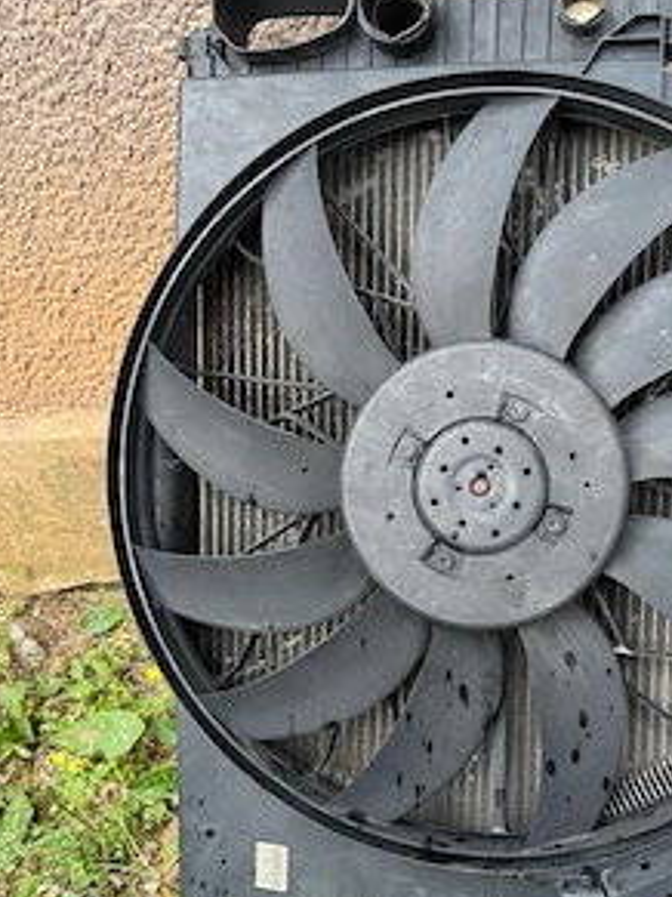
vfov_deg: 55.1
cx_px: 450
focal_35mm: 33
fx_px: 855
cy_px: 524
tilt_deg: -34.3
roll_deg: +4.2
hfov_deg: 42.3
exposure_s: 1/66
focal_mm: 6.76
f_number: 1.78
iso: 200
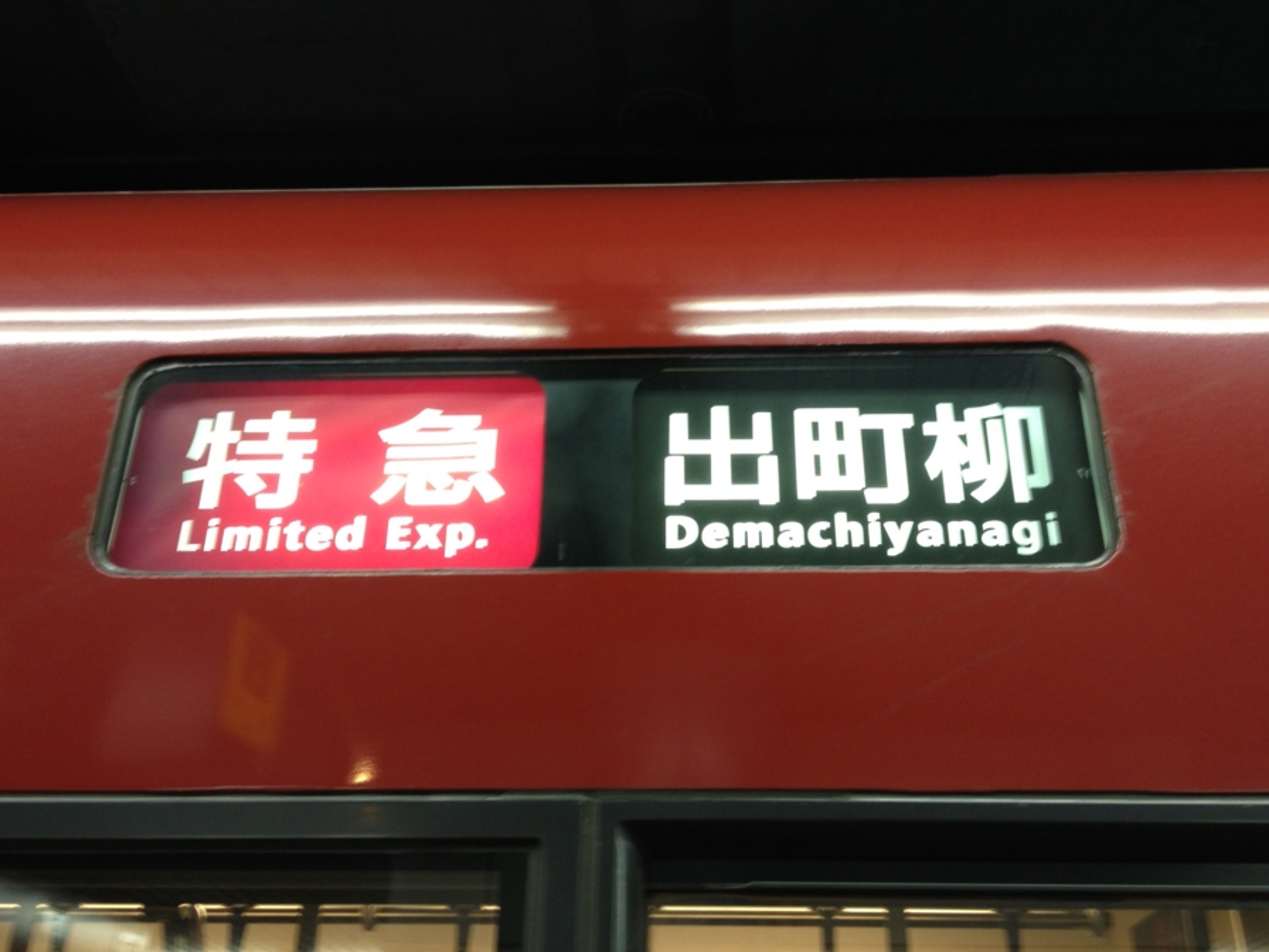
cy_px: 436
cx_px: 646
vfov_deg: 35.9
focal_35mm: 40
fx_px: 1466
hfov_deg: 46.8
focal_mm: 4.28
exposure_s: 1/20
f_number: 2.4
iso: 80
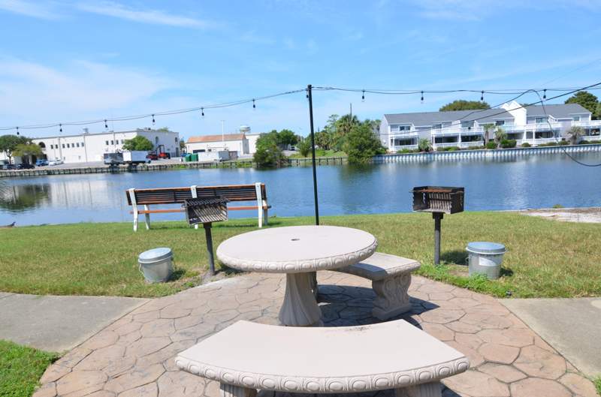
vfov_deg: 52.9
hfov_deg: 73.9
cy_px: 198
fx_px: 400
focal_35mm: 24
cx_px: 300
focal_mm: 16
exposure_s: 1/250
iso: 100
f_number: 8
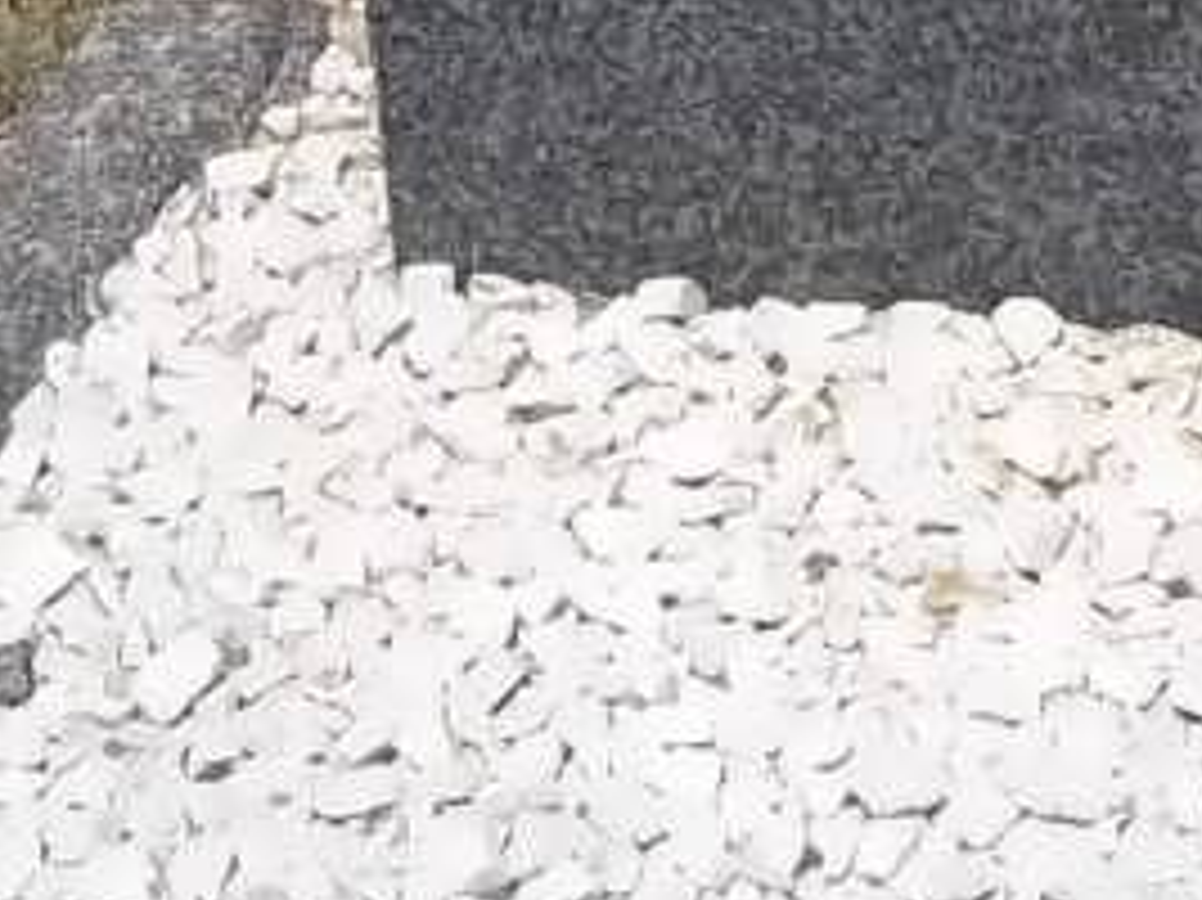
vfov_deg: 9.8
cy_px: -720
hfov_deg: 13.6
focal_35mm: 144
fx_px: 4998
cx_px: 1040
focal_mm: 5.7
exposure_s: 1/800
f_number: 5.5
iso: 80
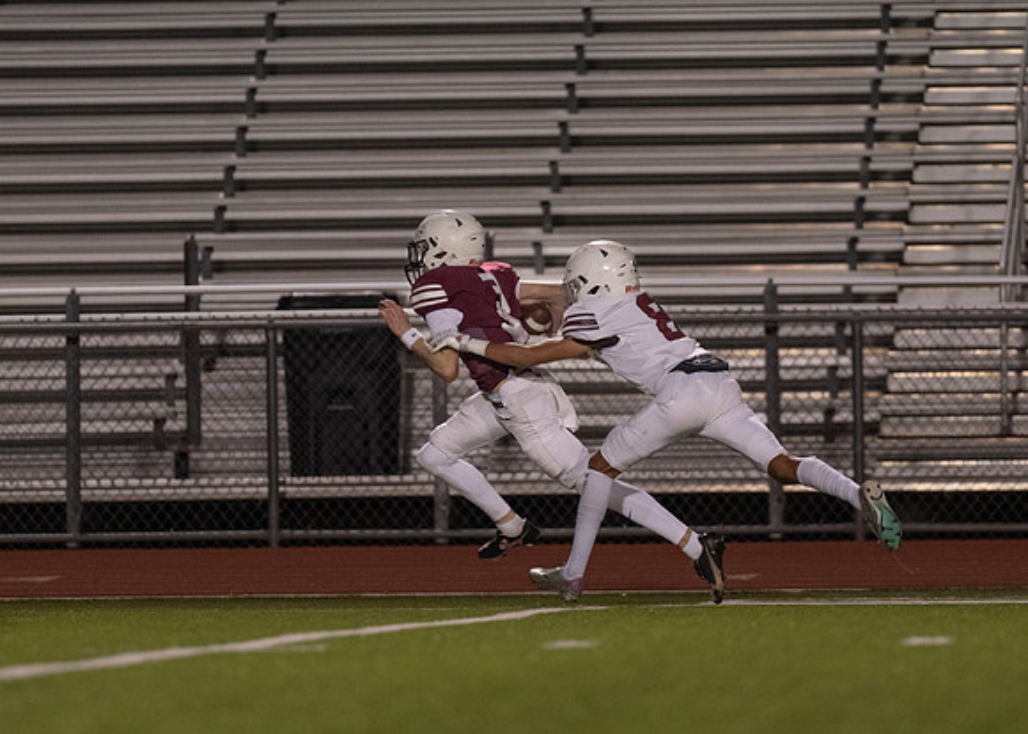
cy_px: 377
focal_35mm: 448
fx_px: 13071
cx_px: 656
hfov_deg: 4.5
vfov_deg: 3.2
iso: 1600
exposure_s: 1/1000
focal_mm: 200
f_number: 2.8
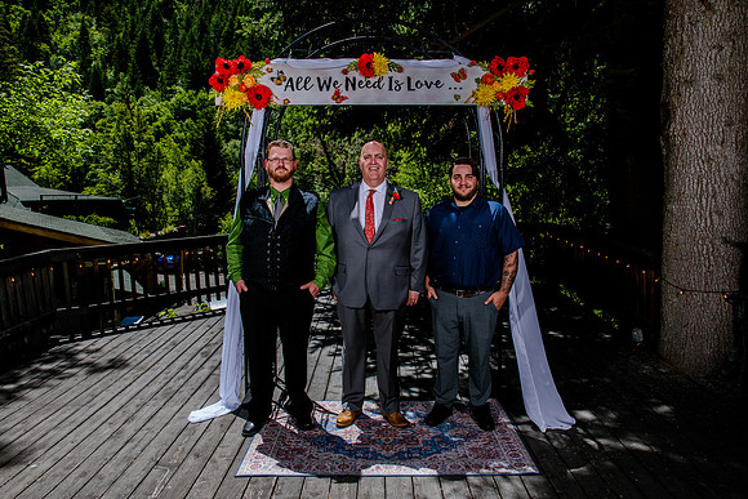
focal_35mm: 27
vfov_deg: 48.2
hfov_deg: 67.7
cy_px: 247
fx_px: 558
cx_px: 377
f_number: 8
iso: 160
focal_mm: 26
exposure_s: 1/400
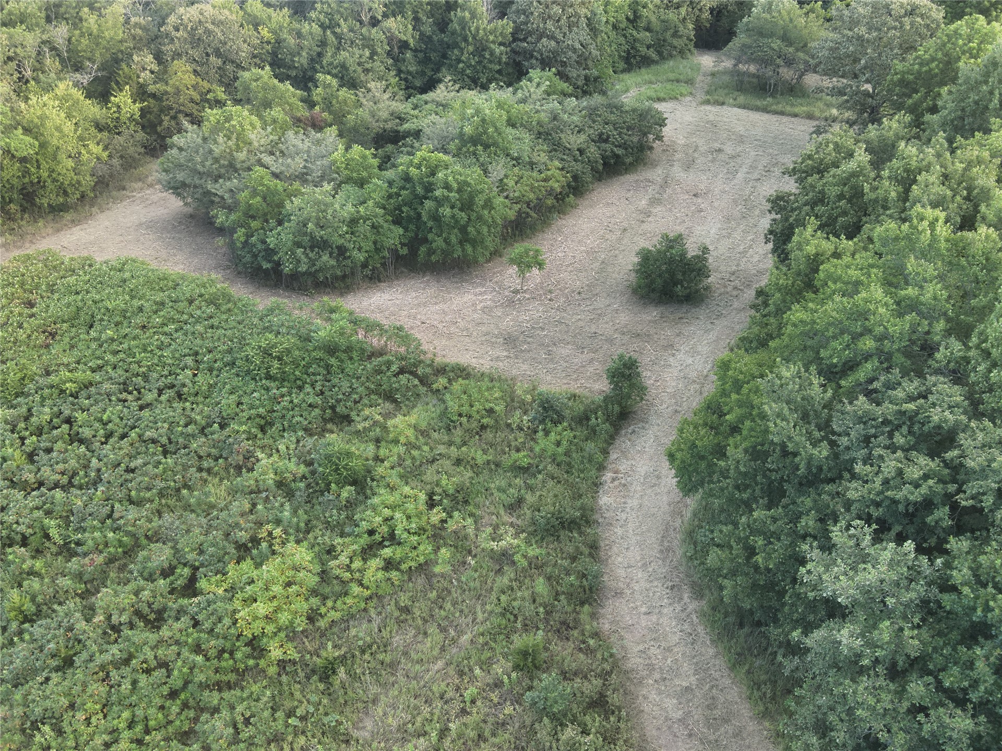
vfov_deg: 56.8
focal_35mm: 24
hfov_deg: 71.6
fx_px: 695
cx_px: 501
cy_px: 376
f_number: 2.8
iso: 260
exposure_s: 1/100
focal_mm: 4.4
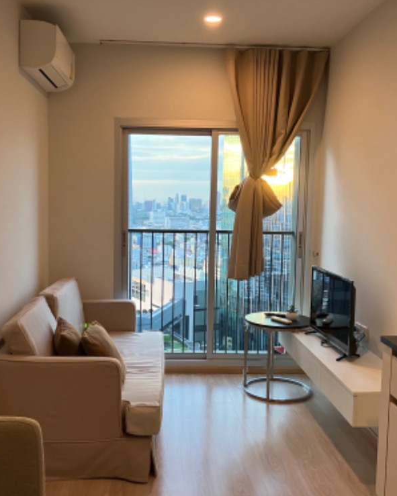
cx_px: 177
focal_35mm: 37
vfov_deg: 49.1
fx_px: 544
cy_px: 249
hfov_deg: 40.1
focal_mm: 3.99
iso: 125
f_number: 1.8
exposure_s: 1/60
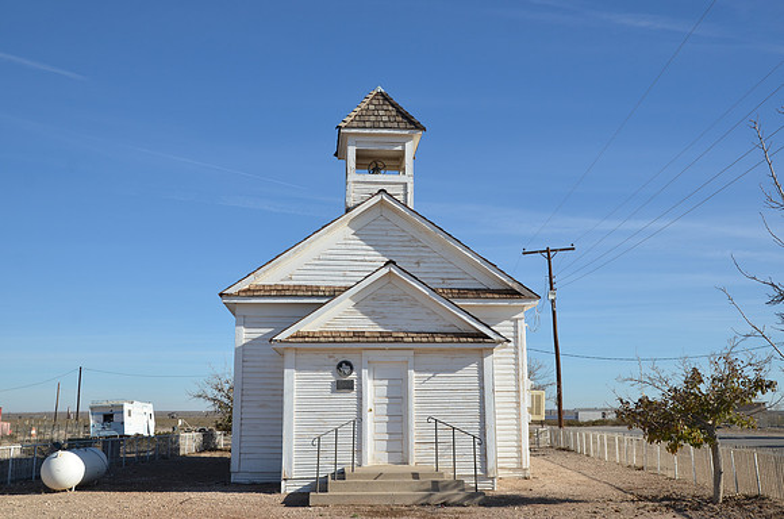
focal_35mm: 36
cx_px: 392
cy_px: 260
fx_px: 782
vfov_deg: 36.7
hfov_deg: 53.2
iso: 200
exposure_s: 1/200
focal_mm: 24
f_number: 7.1
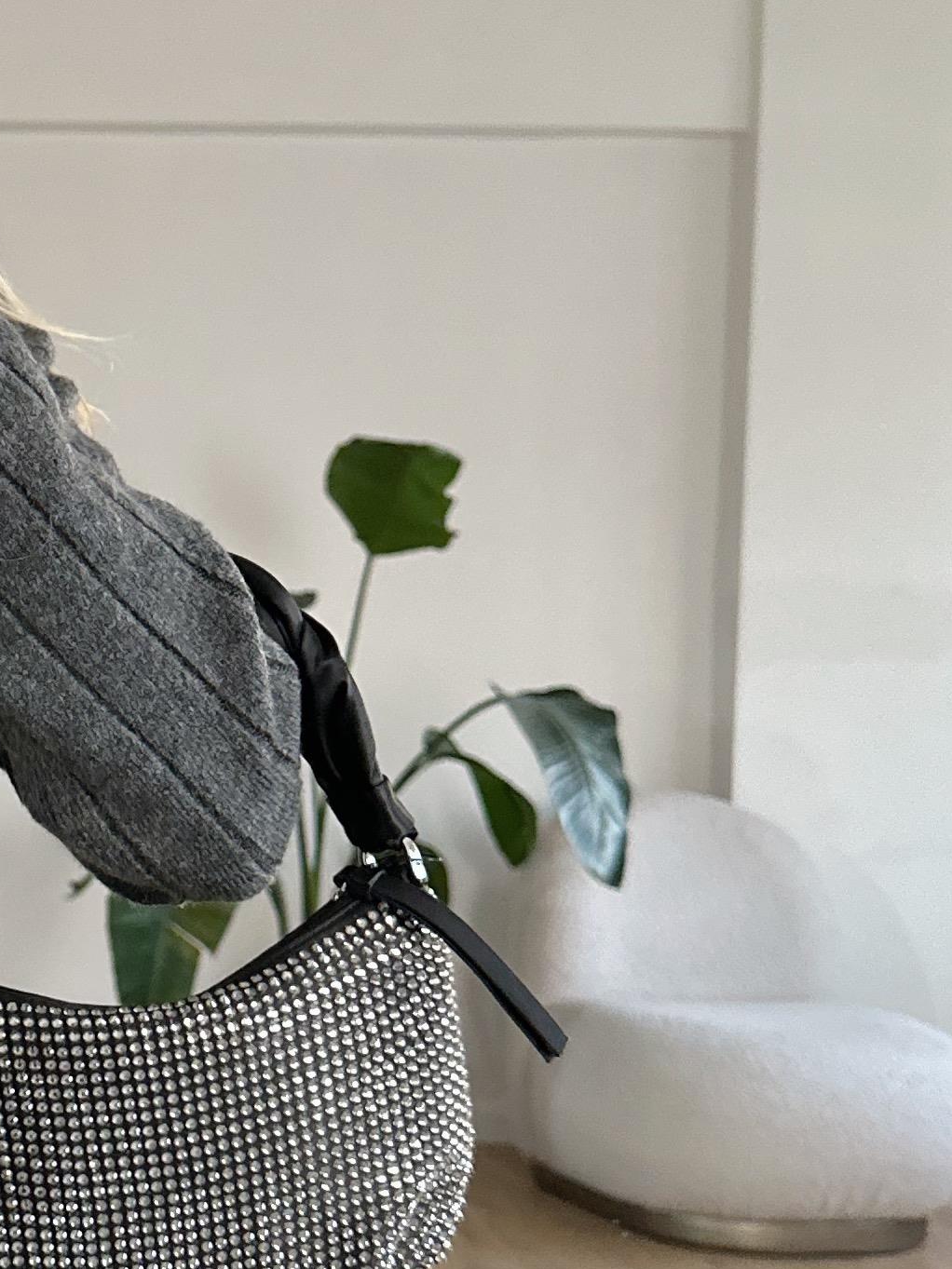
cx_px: -306
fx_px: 2604
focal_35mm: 71
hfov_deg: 19.1
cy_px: 664
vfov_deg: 27.4
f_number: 1.78
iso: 400
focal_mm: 6.86
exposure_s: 1/60
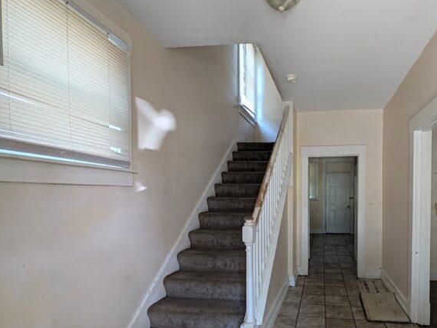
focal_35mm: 17
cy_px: 198
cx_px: 295
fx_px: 215
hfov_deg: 87.5
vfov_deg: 73.9
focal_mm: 2.02
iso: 53
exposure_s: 1/46.3
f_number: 1.7
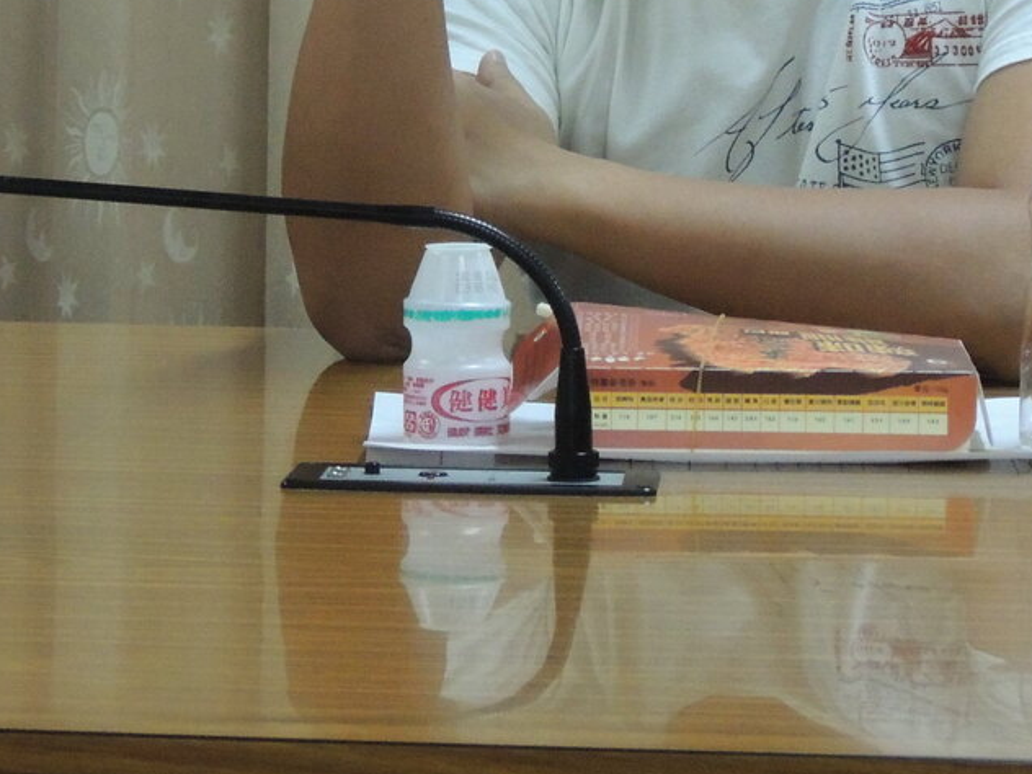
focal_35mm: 157
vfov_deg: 9.4
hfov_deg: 12.6
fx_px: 4681
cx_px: 586
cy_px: -24
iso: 800
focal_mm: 11.1
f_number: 4.2
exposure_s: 1/30
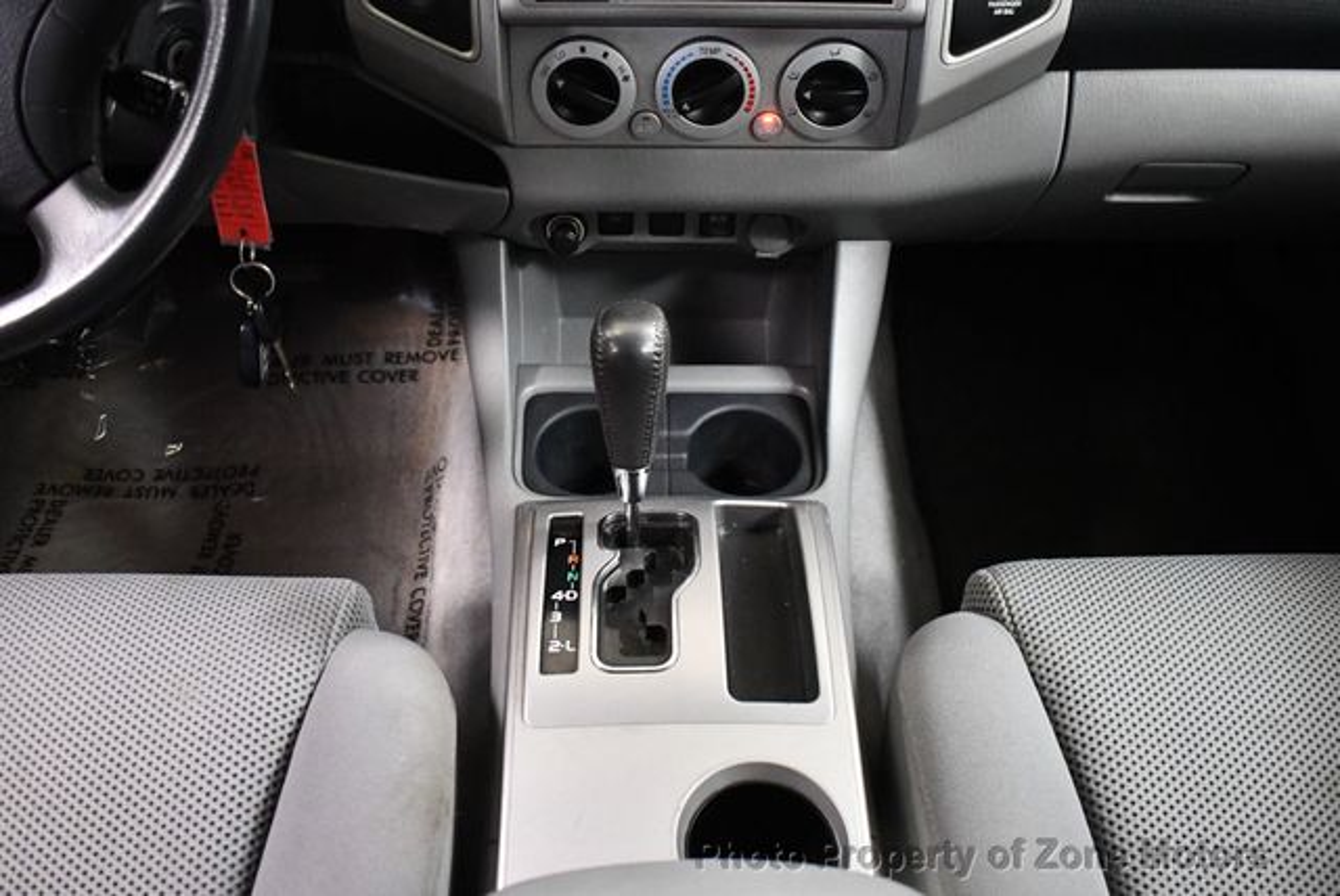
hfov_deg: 53.1
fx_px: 1341
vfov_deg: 36.9
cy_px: 448
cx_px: 670
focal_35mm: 36
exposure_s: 1/60
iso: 4000
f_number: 3.5
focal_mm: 18
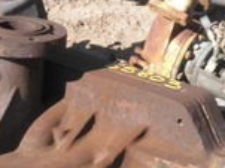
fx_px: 604
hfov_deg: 21.1
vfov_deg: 15.5
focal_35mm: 93
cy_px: 178
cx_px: 91
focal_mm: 6.1
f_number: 9.1
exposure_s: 1/60
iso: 64
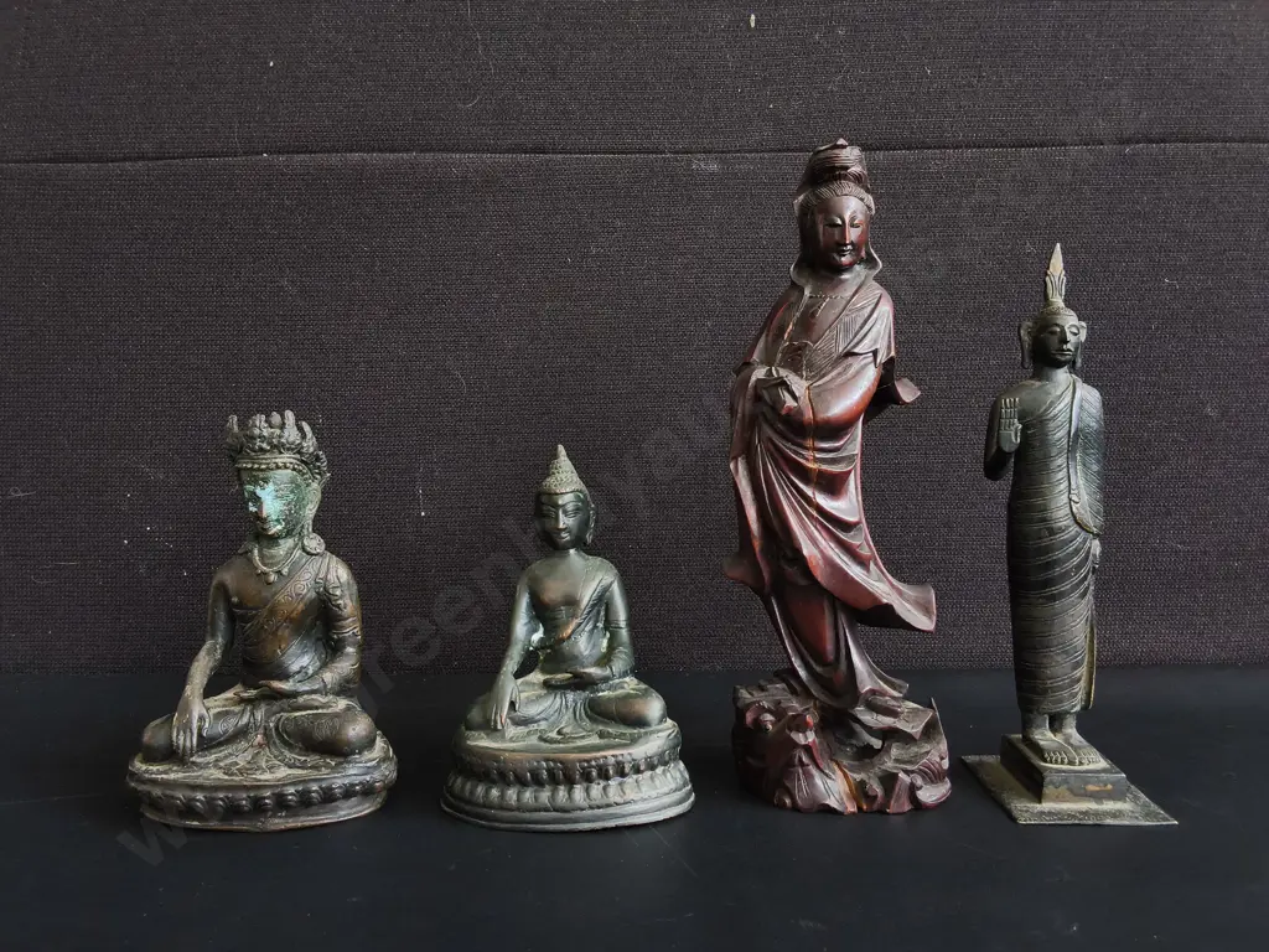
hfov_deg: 65.3
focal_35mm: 27
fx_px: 990
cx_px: 634
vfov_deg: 51.4
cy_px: 476
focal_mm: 2.87
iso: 125
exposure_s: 1/100
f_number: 2
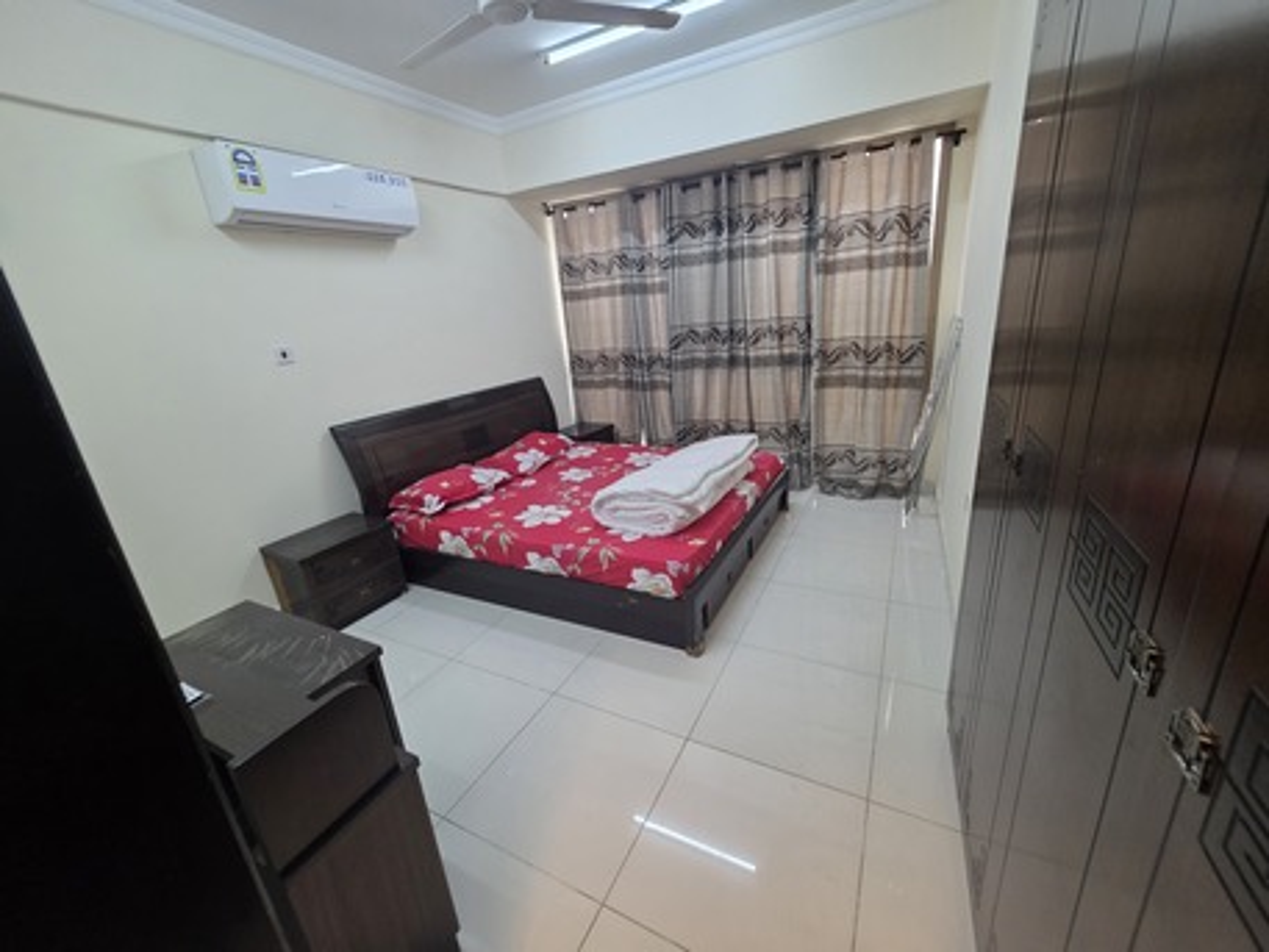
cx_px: 634
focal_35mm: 13
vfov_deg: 89.9
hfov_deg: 106.2
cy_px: 476
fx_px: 477
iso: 200
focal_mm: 2.2
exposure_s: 1/100
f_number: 1.9
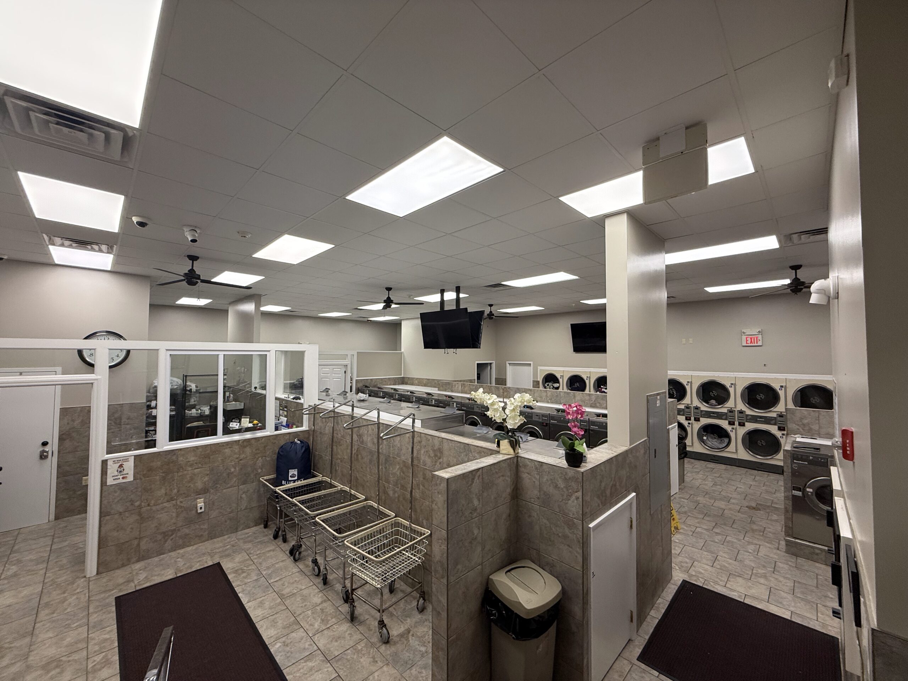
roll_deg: -0.2
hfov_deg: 102.1
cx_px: 454
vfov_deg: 85.7
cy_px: 340
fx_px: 367
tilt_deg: +2.9
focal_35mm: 14
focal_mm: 2.22
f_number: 2.2
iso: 125
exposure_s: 1/120
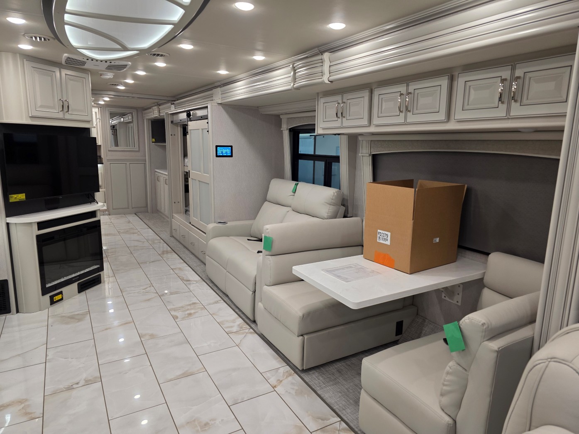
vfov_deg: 58.9
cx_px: 290
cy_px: 217
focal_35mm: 23
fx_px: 385
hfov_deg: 73.9
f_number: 1.7
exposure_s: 1/120
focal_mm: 6.3
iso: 320
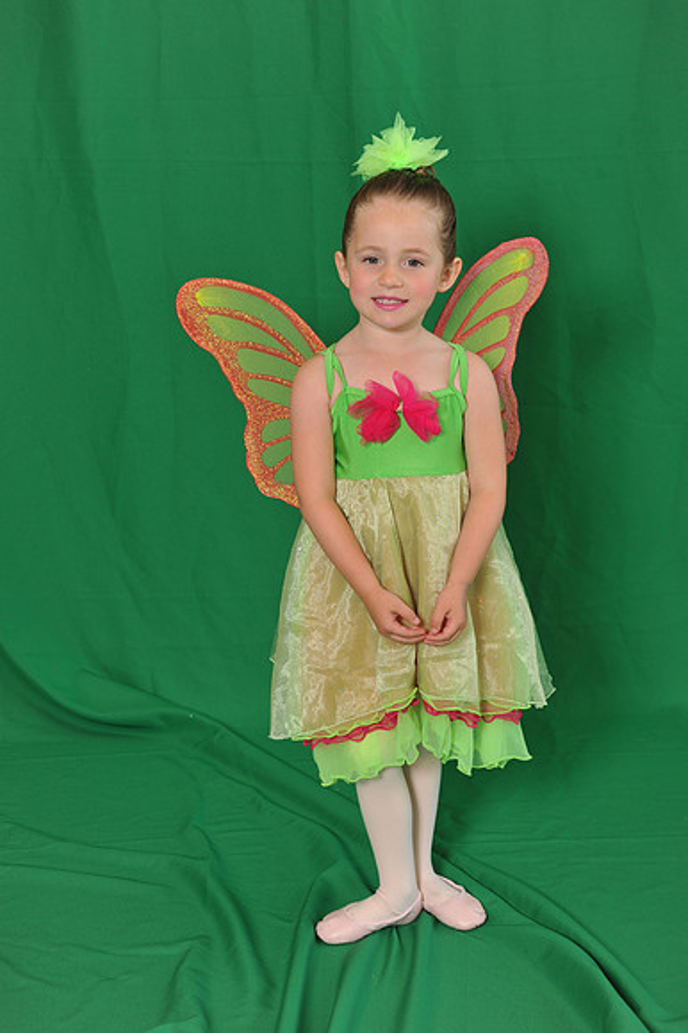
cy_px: 516
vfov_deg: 32.4
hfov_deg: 21.9
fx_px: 1779
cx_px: 344
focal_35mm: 62
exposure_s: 1/200
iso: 640
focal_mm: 62
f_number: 4
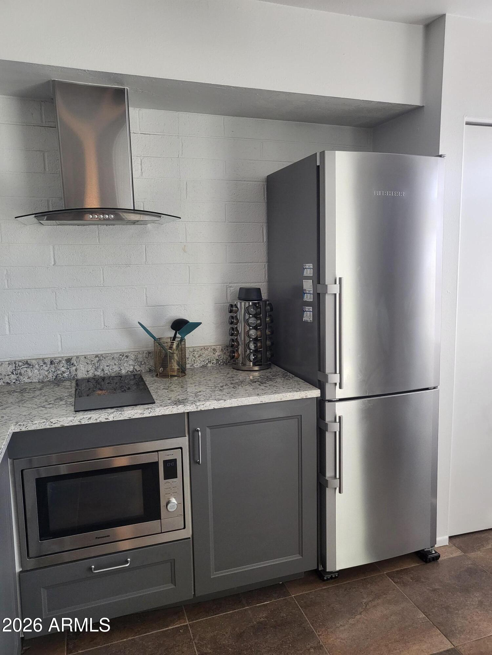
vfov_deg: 67.3
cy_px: 328
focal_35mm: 26
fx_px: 493
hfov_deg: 53.1
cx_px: 246
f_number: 1.8
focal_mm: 4.25
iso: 200
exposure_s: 1/120
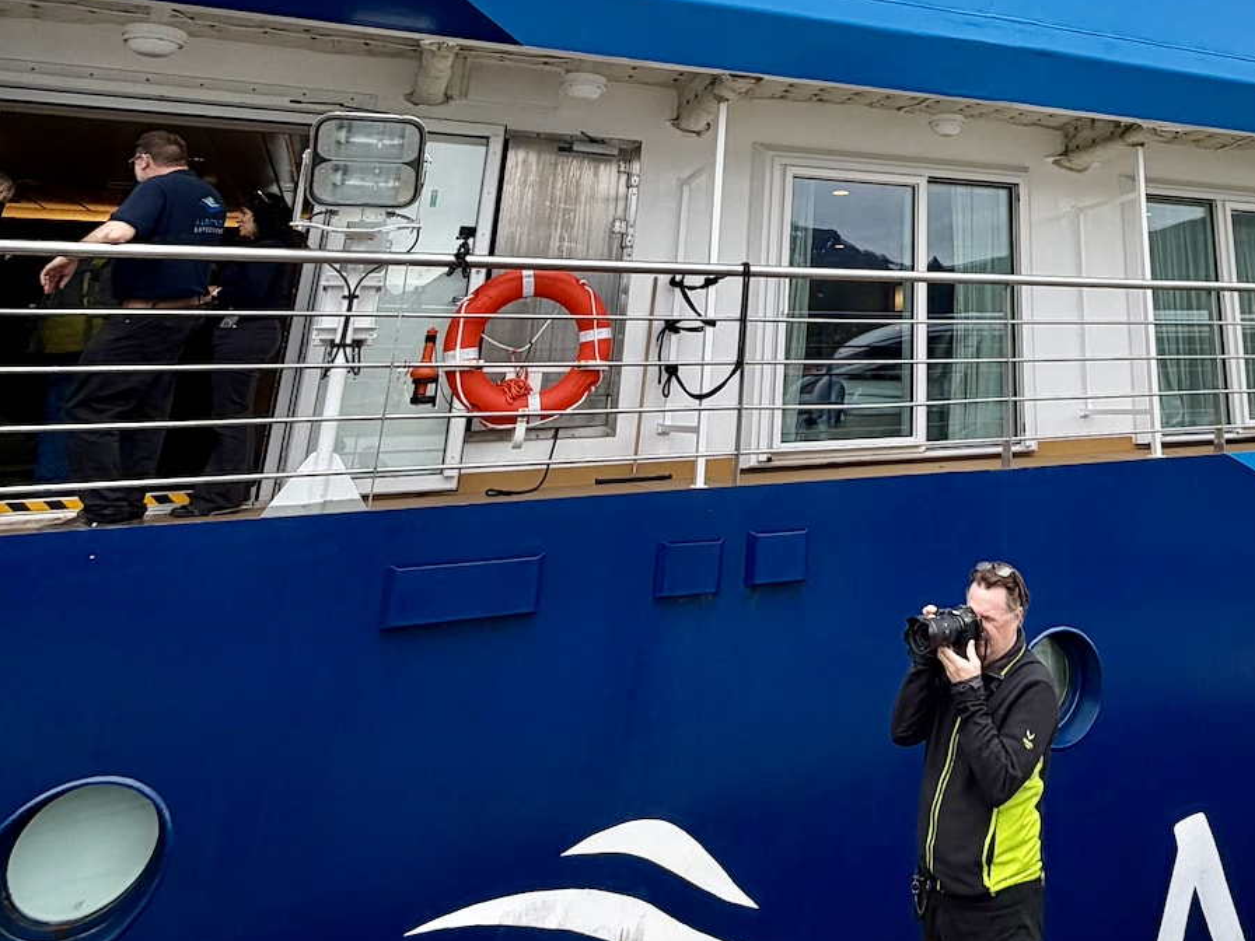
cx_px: 1029
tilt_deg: +21.2
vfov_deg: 41.2
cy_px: 17
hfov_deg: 55.1
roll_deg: -0.2
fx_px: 1088
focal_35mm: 30
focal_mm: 2.22
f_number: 2.2
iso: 40
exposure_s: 1/590
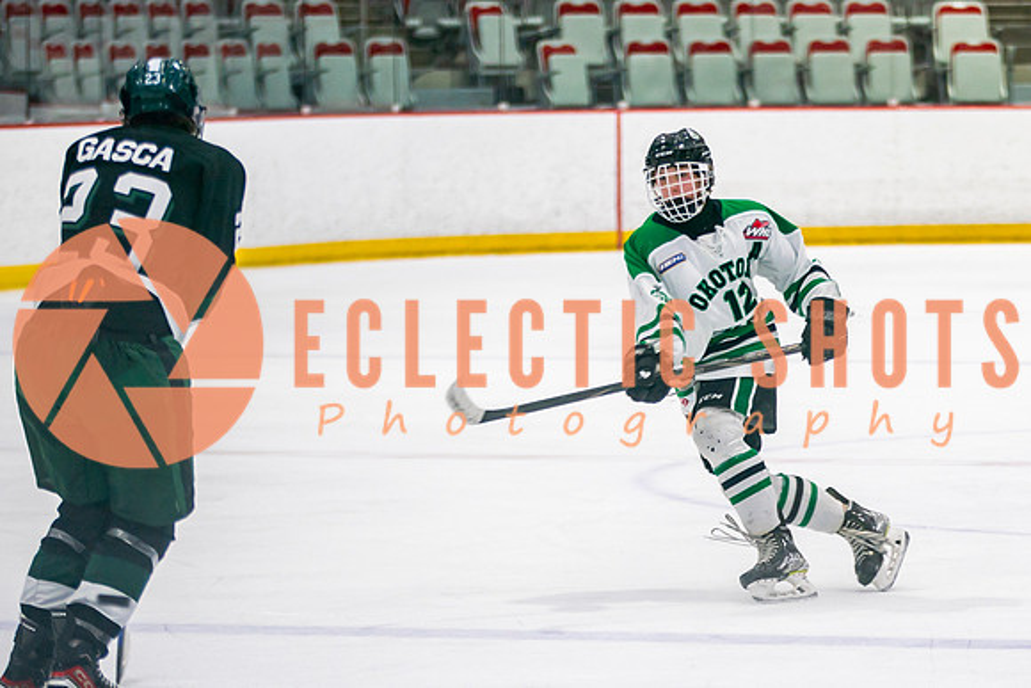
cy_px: 384
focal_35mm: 273
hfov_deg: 7.5
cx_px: 948
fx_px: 7830
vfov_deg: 5.0
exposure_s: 1/640
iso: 320
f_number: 2.8
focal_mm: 140
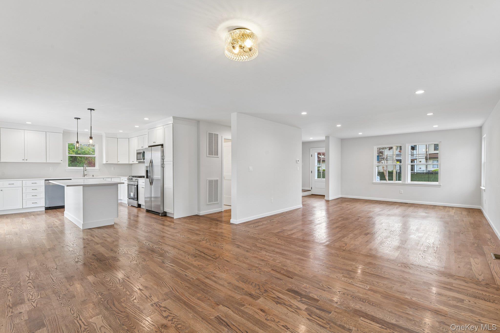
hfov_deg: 96.7
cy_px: 166
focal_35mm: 16
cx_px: 250
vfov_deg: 73.7
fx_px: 222
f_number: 9
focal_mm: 16
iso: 160
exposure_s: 1/13
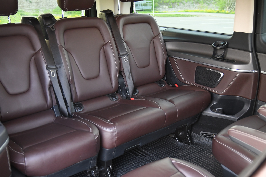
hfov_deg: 51.9
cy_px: 101
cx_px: 137
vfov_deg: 35.9
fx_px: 273
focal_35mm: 37
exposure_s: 1/80
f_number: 2.8
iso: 1000
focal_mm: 20
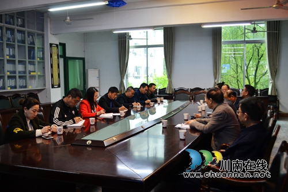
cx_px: 144
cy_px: 96
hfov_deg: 57.2
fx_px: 264
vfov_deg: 39.9
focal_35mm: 33
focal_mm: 22
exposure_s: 1/20
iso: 400
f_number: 4
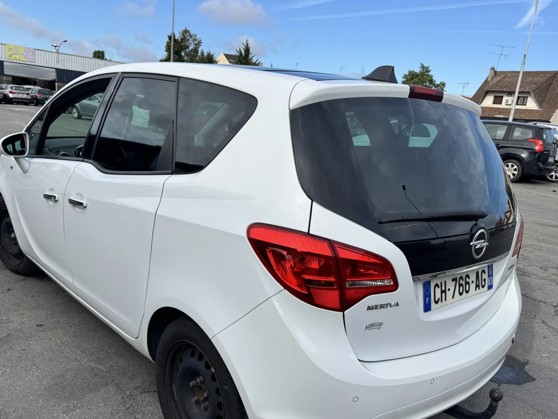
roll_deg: -6.0
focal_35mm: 30
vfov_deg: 46.4
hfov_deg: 60.0
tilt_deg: -15.5
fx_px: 484
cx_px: 274
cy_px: 261
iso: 80
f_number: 1.78
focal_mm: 6.76
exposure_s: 1/3096
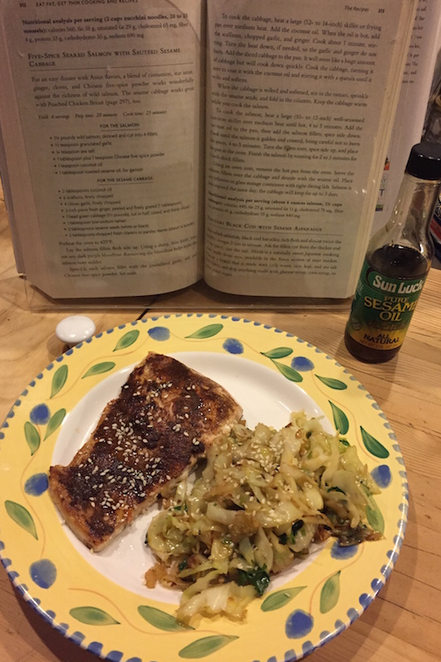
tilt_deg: -41.8
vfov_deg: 60.3
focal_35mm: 31
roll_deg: -2.9
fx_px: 569
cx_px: 204
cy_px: 331
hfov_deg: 42.3
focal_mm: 4.15
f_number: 2.2
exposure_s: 1/30
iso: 200
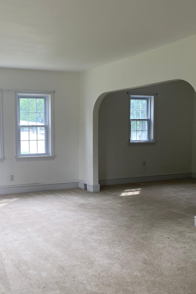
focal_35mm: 37
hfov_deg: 34.4
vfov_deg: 51.9
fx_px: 302
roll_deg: +1.1
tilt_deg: -5.2
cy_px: 149
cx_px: 28
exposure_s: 1/120
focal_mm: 4.25
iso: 40
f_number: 1.8
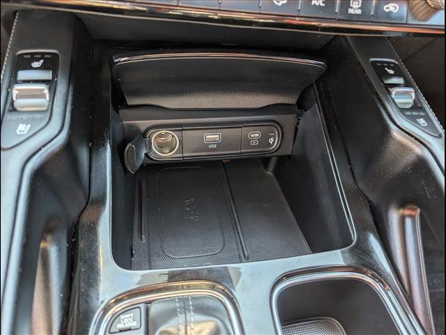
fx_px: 309
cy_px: 168
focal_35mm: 24
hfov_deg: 71.6
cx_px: 223
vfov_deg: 56.8
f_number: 1.68
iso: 26
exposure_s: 1/169
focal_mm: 6.9
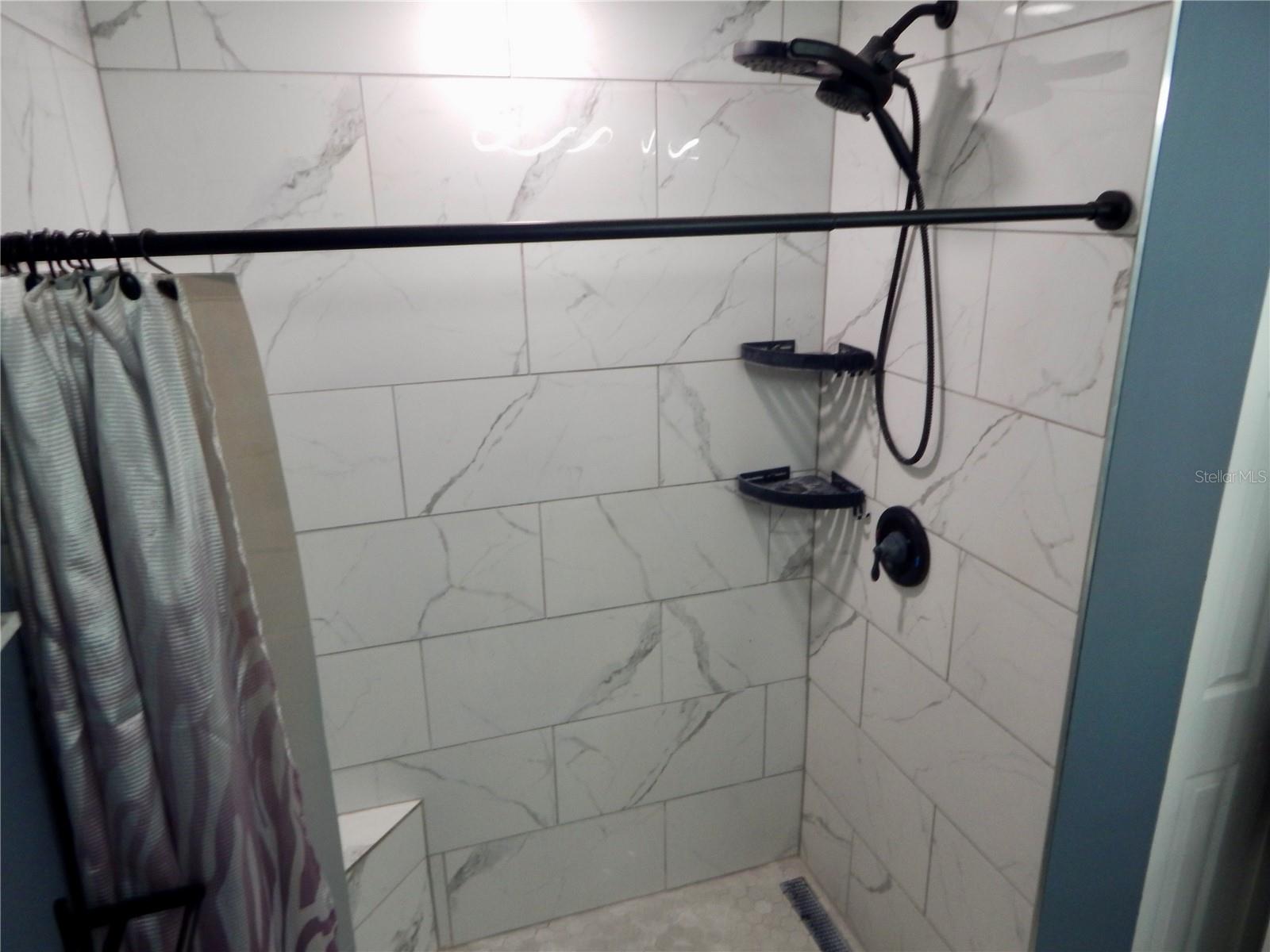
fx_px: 807
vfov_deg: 61.1
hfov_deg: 76.4
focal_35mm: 22
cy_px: 476
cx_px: 635
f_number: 3
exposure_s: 1/30
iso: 125
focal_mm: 4
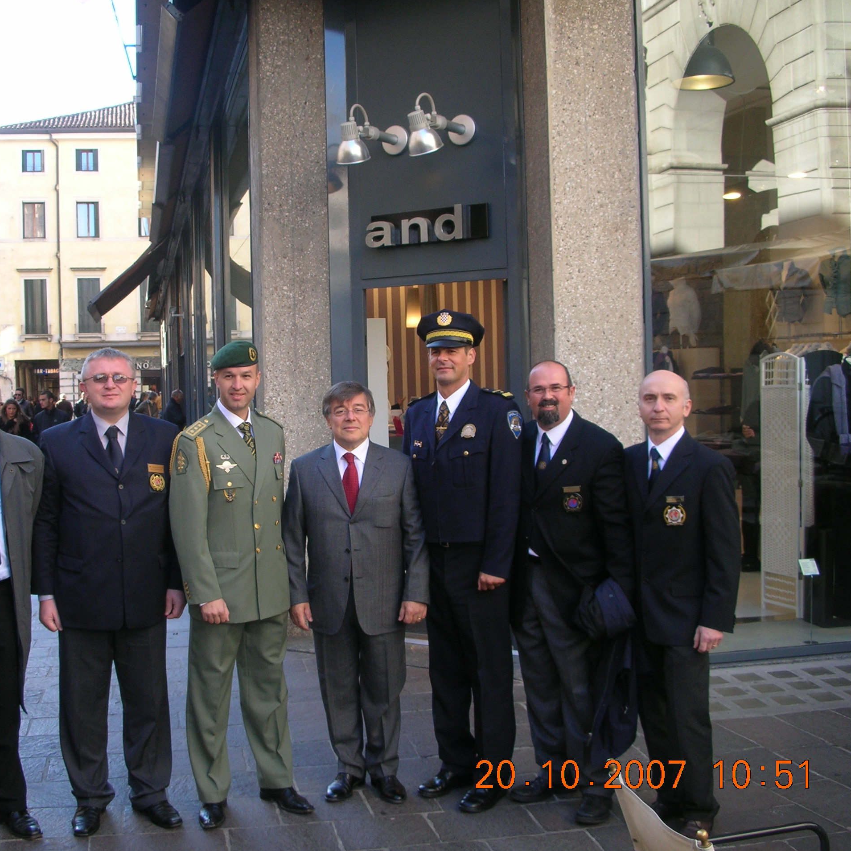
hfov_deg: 39.7
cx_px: 308
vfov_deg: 40.0
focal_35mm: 42
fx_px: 1168
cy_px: 432
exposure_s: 1/71.7
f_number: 3
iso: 50
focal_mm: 5.8
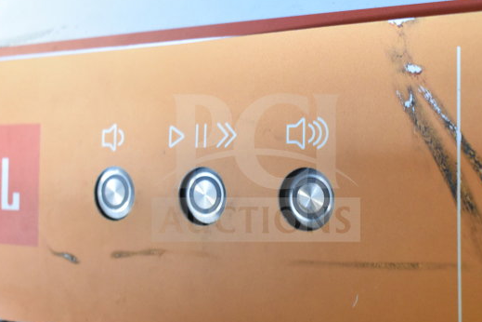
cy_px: 168
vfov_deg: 22.6
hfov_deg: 33.4
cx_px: 255
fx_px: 803
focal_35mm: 60
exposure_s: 1/50
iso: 3600
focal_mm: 34
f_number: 4.5
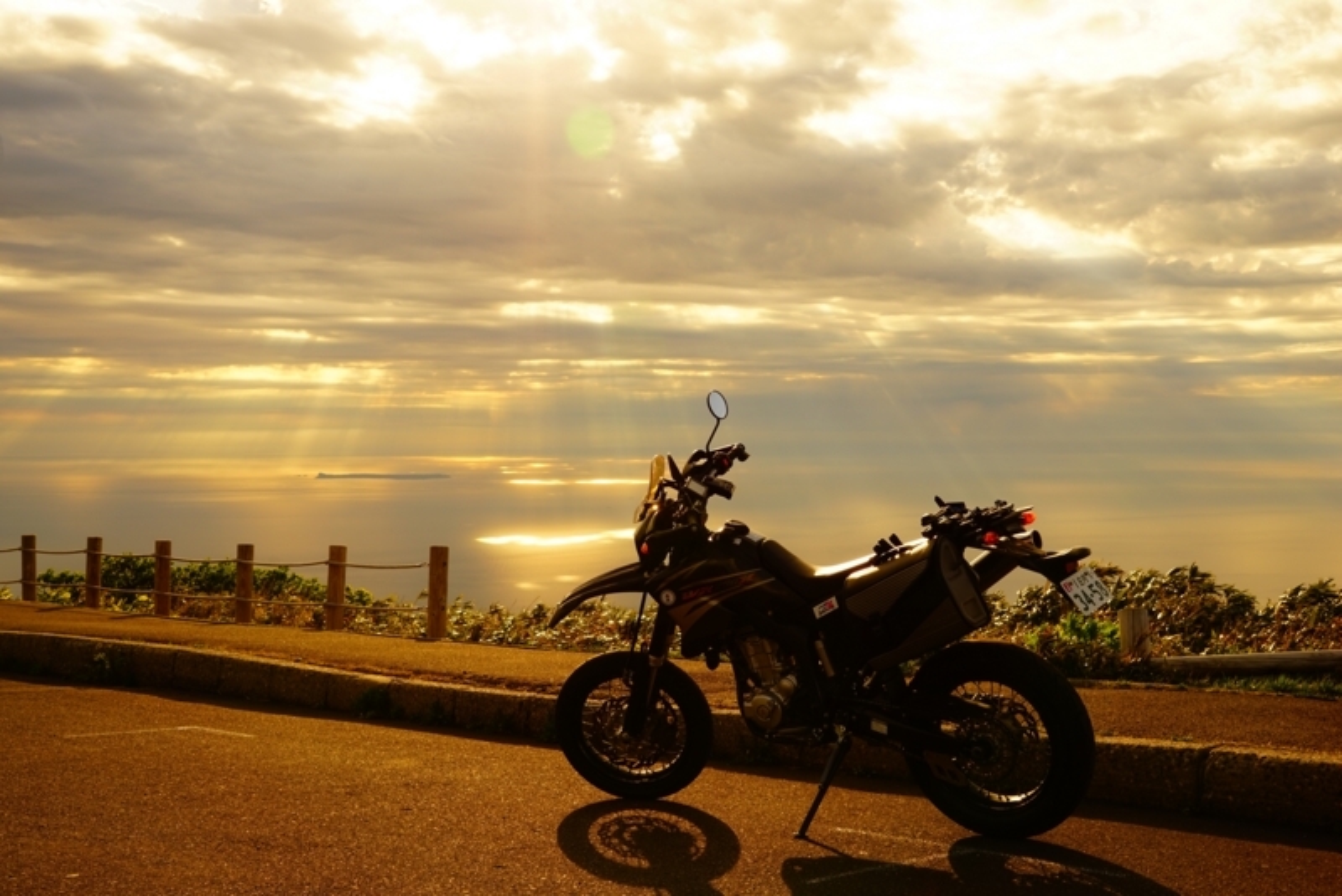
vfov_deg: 31.2
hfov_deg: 45.4
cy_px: 448
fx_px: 1603
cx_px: 671
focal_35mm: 43
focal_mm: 43
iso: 100
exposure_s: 1/125
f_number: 11
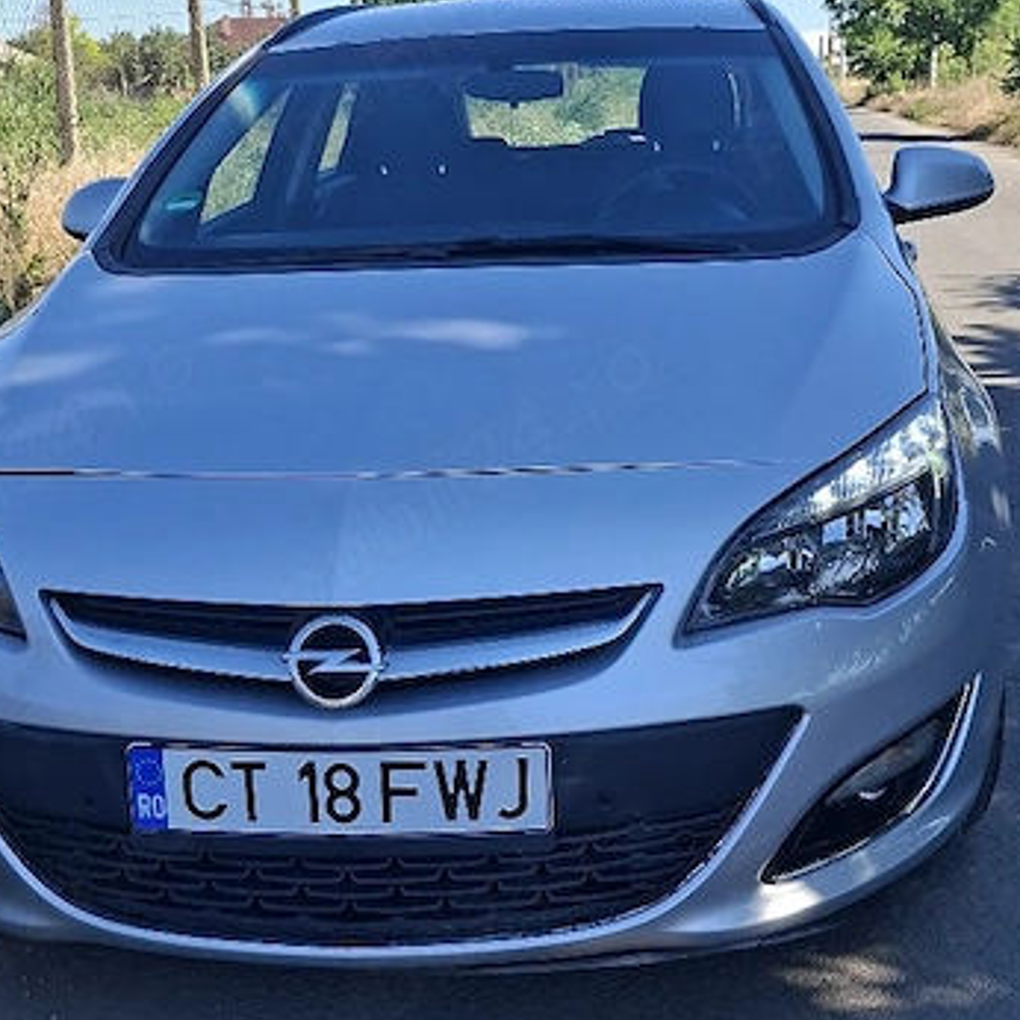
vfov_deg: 36.0
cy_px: 551
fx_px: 1567
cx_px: 581
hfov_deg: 36.0
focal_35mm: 47
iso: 50
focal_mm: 5.54
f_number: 1.8
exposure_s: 1/1250
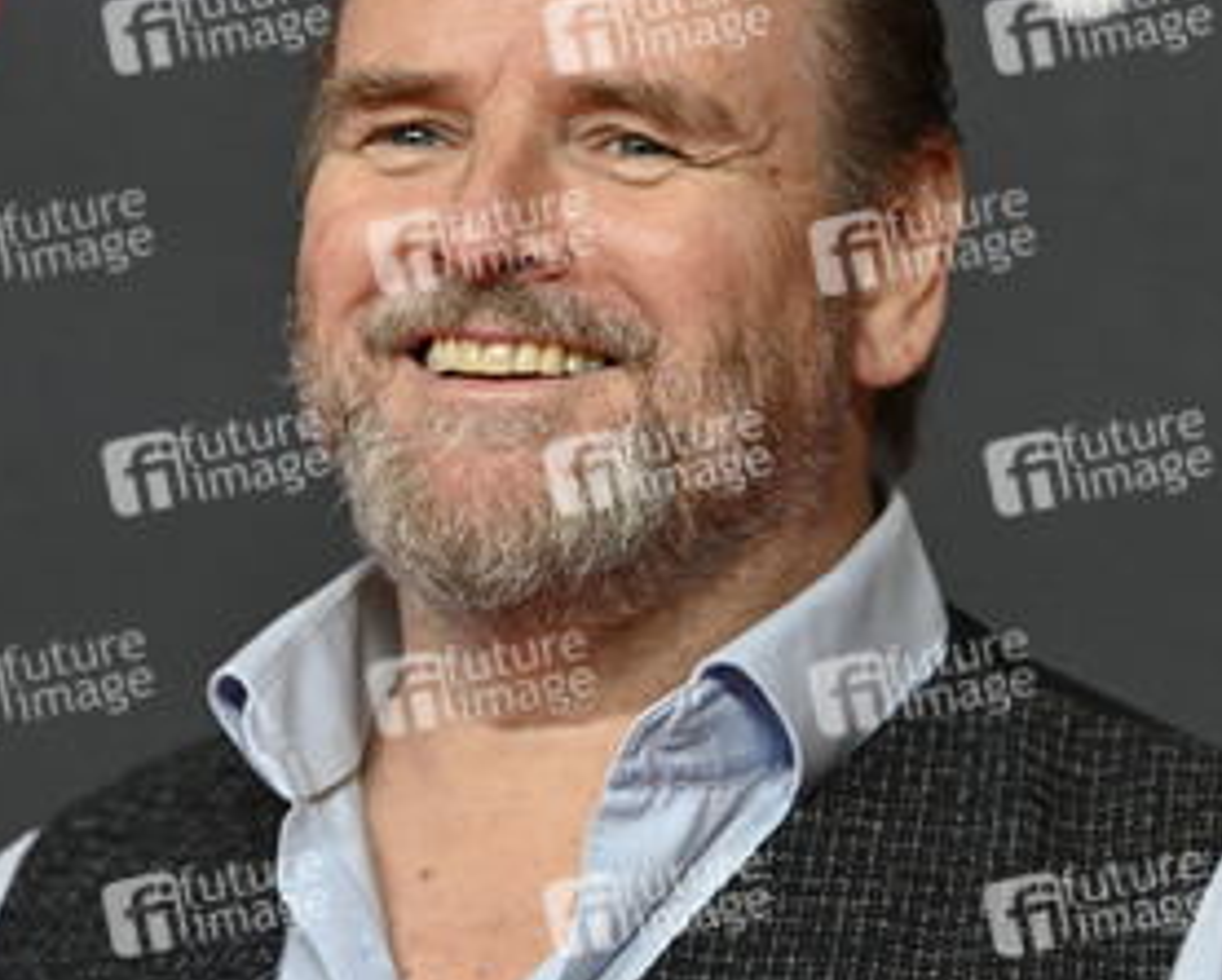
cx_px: 540
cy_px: 353
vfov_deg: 5.1
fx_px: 11039
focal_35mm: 305
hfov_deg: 6.3
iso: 1250
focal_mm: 200
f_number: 5
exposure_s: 1/320
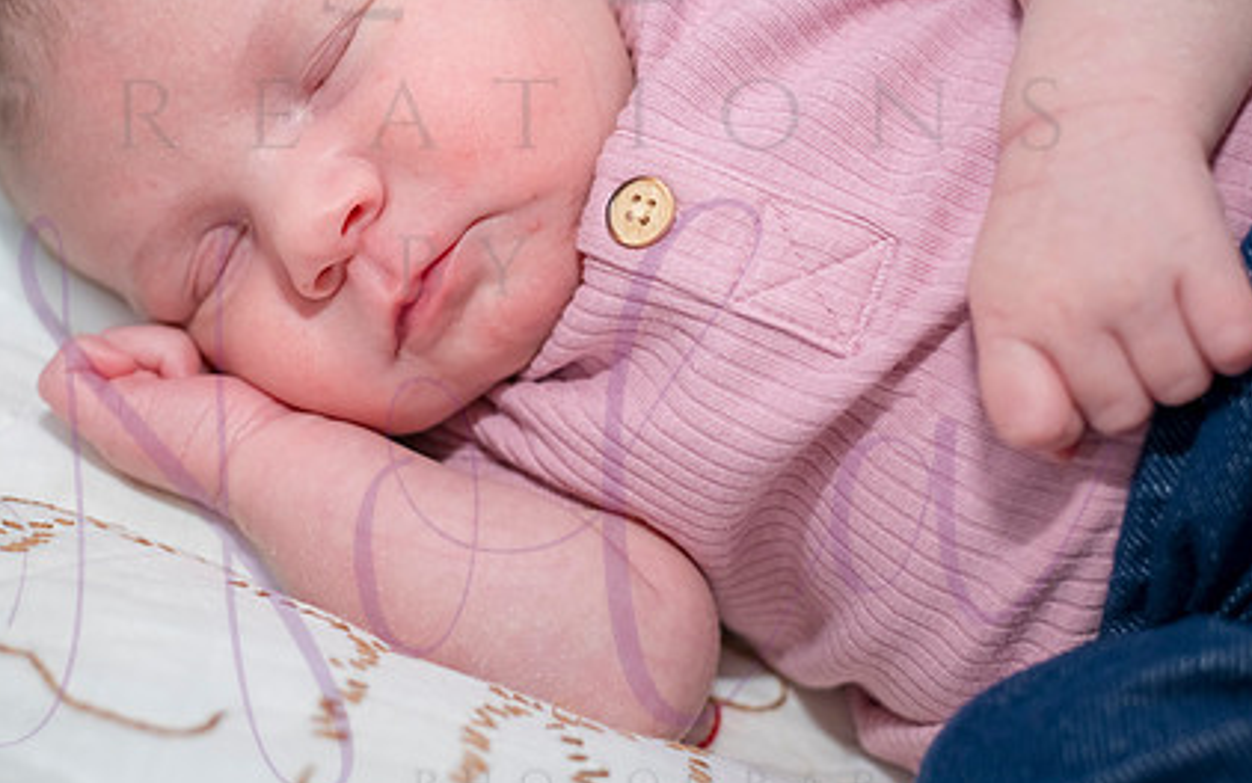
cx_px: 519
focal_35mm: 70
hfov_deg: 29.3
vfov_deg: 18.6
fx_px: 2389
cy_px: 260
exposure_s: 1/250
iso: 800
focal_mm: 50
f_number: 4
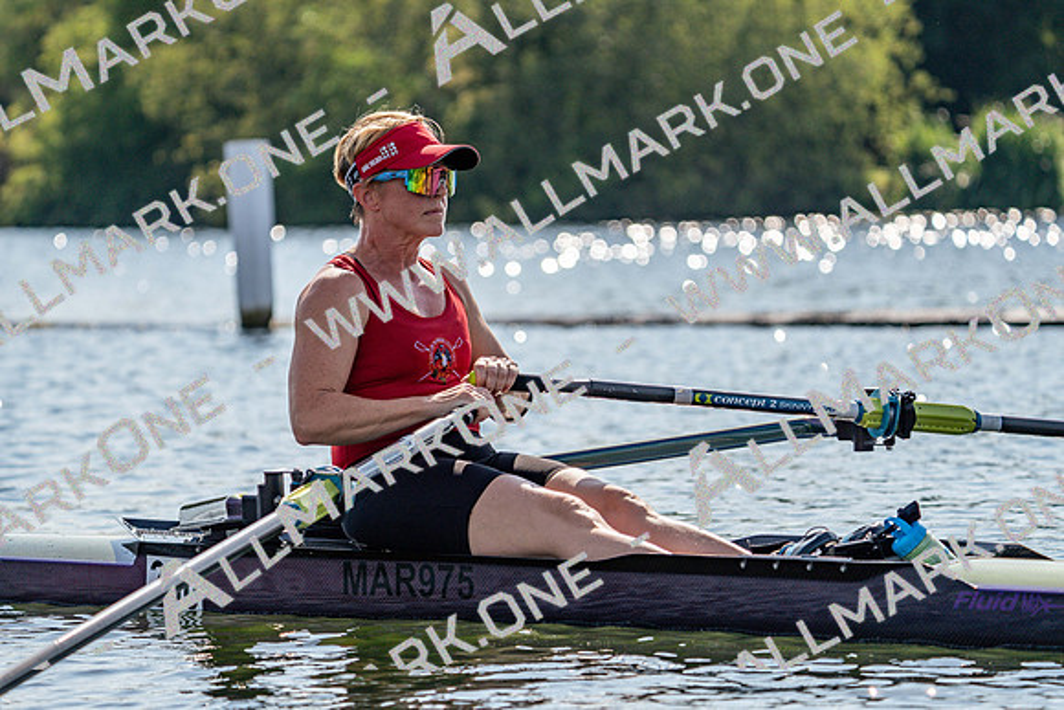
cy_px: 355
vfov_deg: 6.9
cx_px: 532
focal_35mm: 200
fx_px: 5912
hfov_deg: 10.3
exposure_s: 1/1600
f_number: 5.6
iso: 100
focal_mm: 200
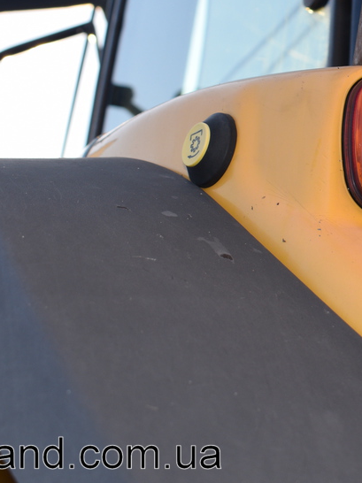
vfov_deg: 19.9
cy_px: 118
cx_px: 450
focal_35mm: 98
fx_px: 1369
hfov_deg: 14.5
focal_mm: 29
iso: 200
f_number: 6.3
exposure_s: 1/200
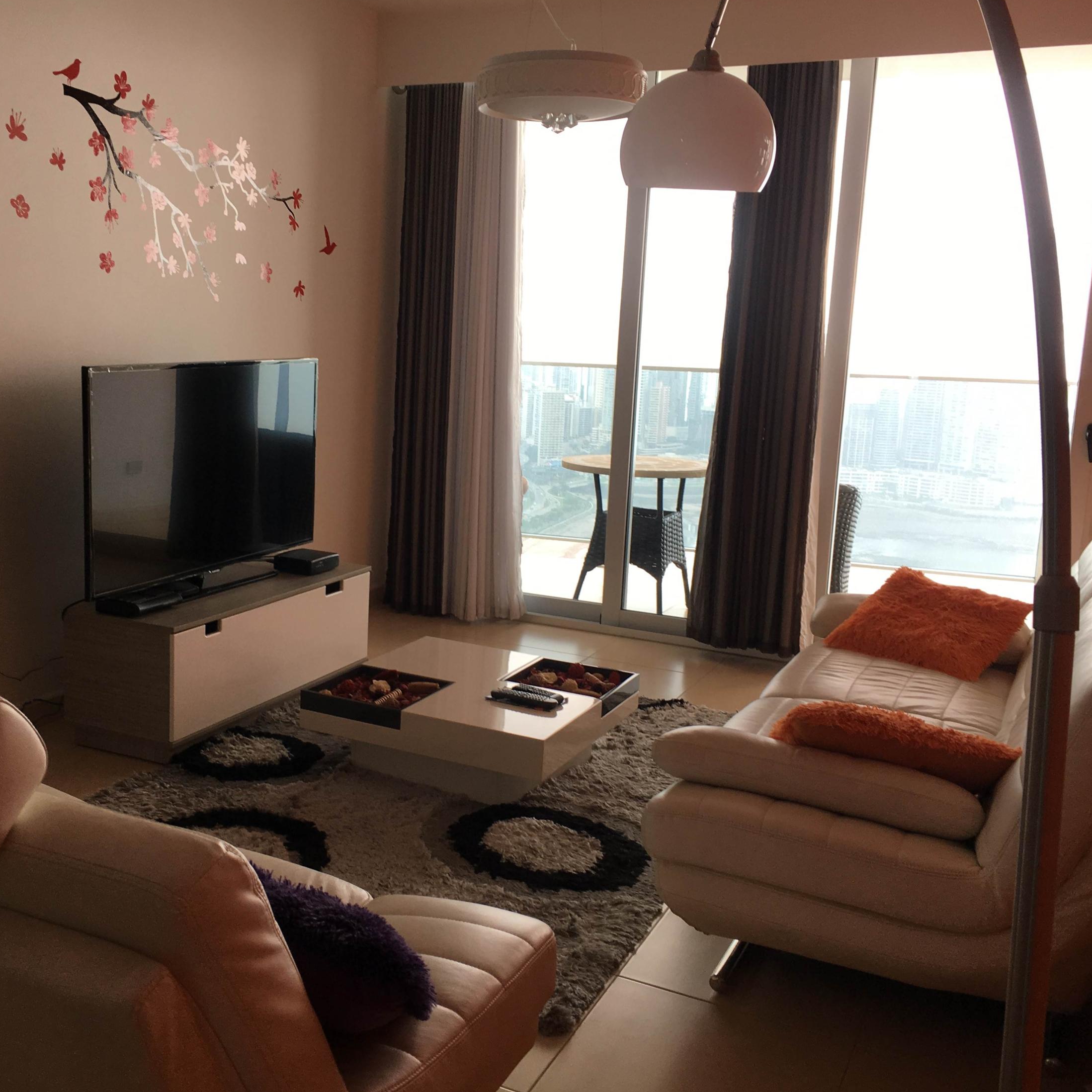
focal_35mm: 35
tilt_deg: -9.6
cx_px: 423
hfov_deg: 46.9
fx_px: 1249
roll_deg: -1.2
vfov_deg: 47.2
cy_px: 537
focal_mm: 4.15
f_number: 2.2
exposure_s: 1/60
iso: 25
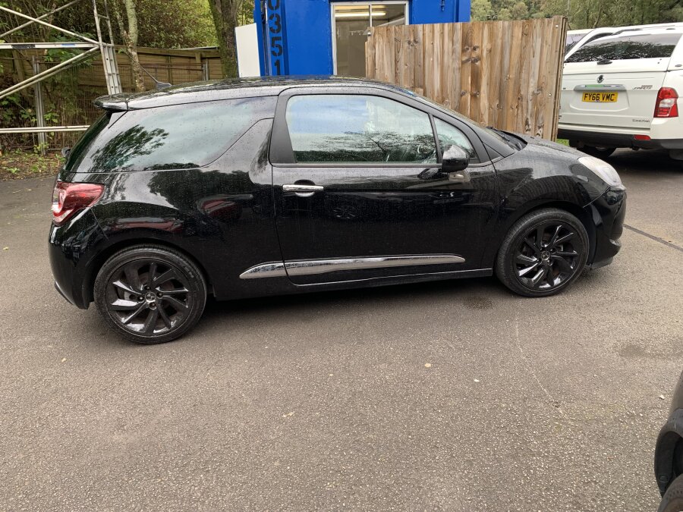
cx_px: 342
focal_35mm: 26
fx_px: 513
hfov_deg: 67.3
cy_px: 256
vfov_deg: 53.1
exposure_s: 1/121
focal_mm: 4.25
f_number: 1.8
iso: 32
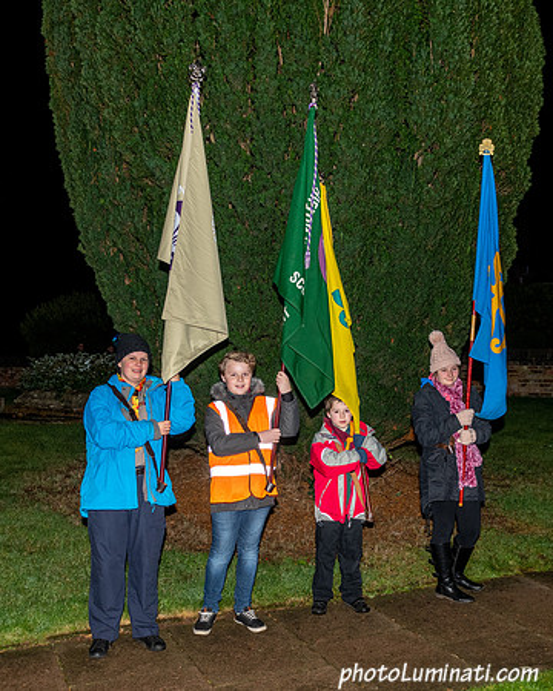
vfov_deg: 45.2
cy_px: 364
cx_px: 308
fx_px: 829
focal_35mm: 41
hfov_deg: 36.8
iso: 640
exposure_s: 1/125
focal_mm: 24
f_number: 4.5
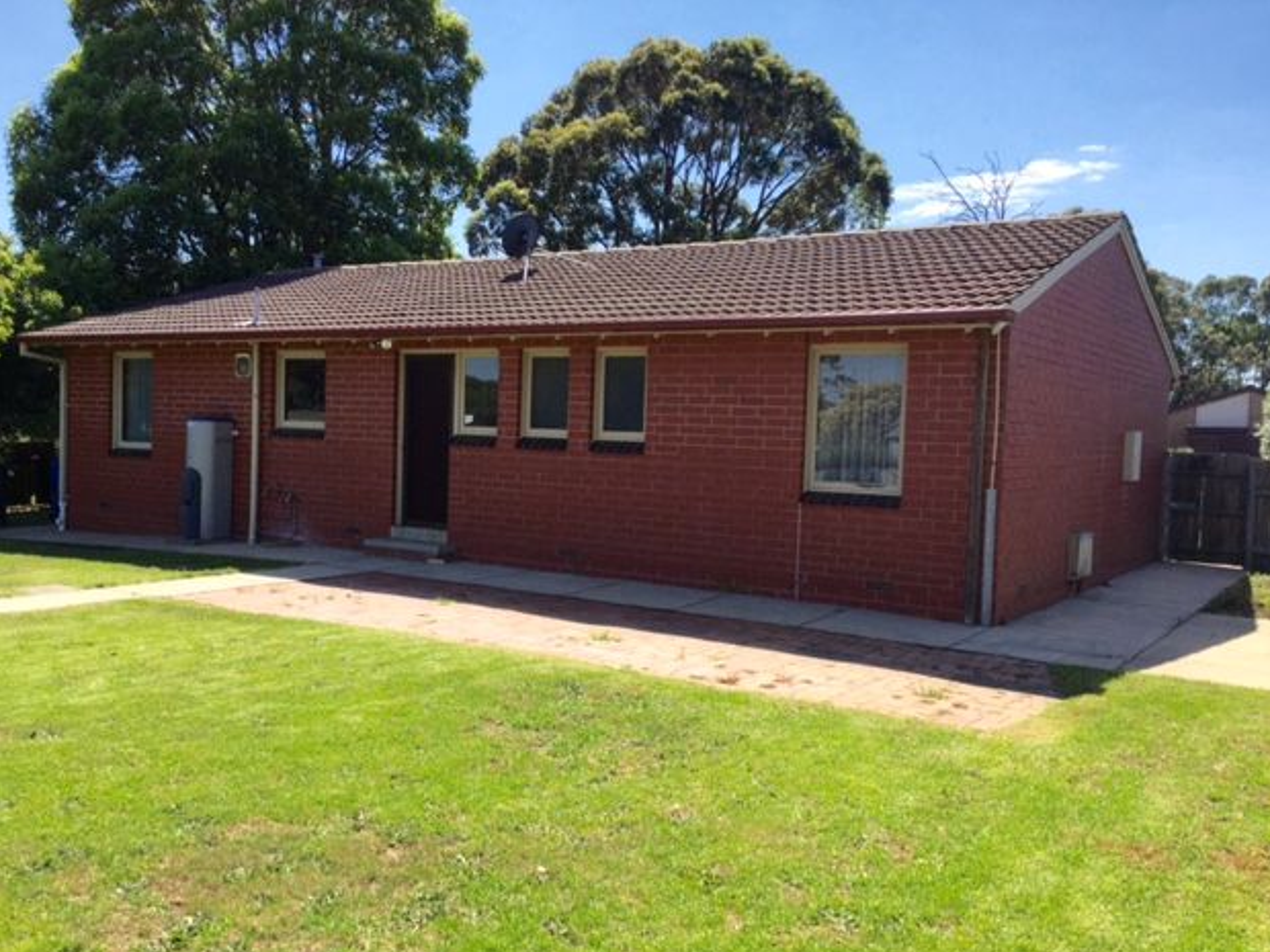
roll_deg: -0.9
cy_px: 489
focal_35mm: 32
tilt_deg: -3.9
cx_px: 621
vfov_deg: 44.2
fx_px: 1174
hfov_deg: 56.8
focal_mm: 3.3
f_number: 2.4
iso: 25
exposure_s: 1/1045
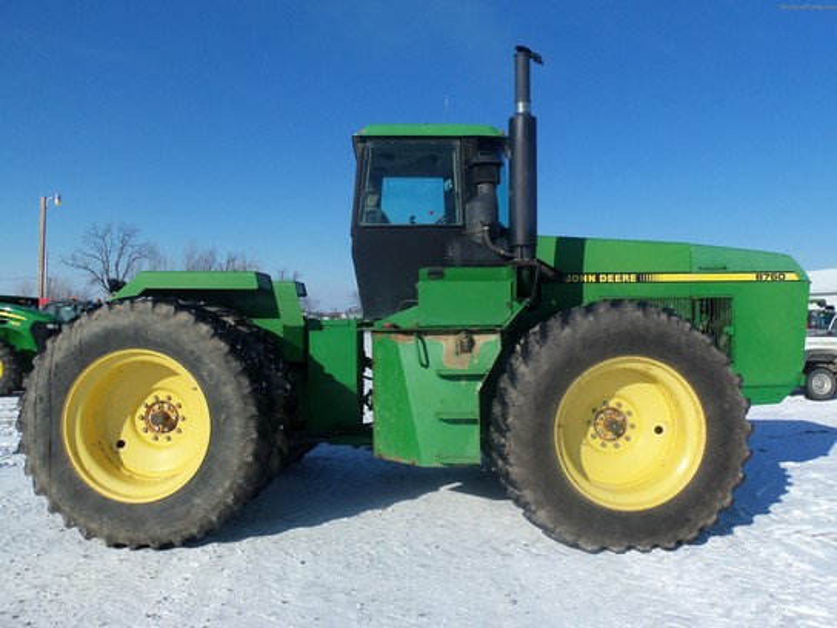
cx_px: 418
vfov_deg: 48.2
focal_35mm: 29
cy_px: 314
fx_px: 701
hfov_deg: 61.7
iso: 80
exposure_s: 1/320
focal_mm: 5.2
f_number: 8.6
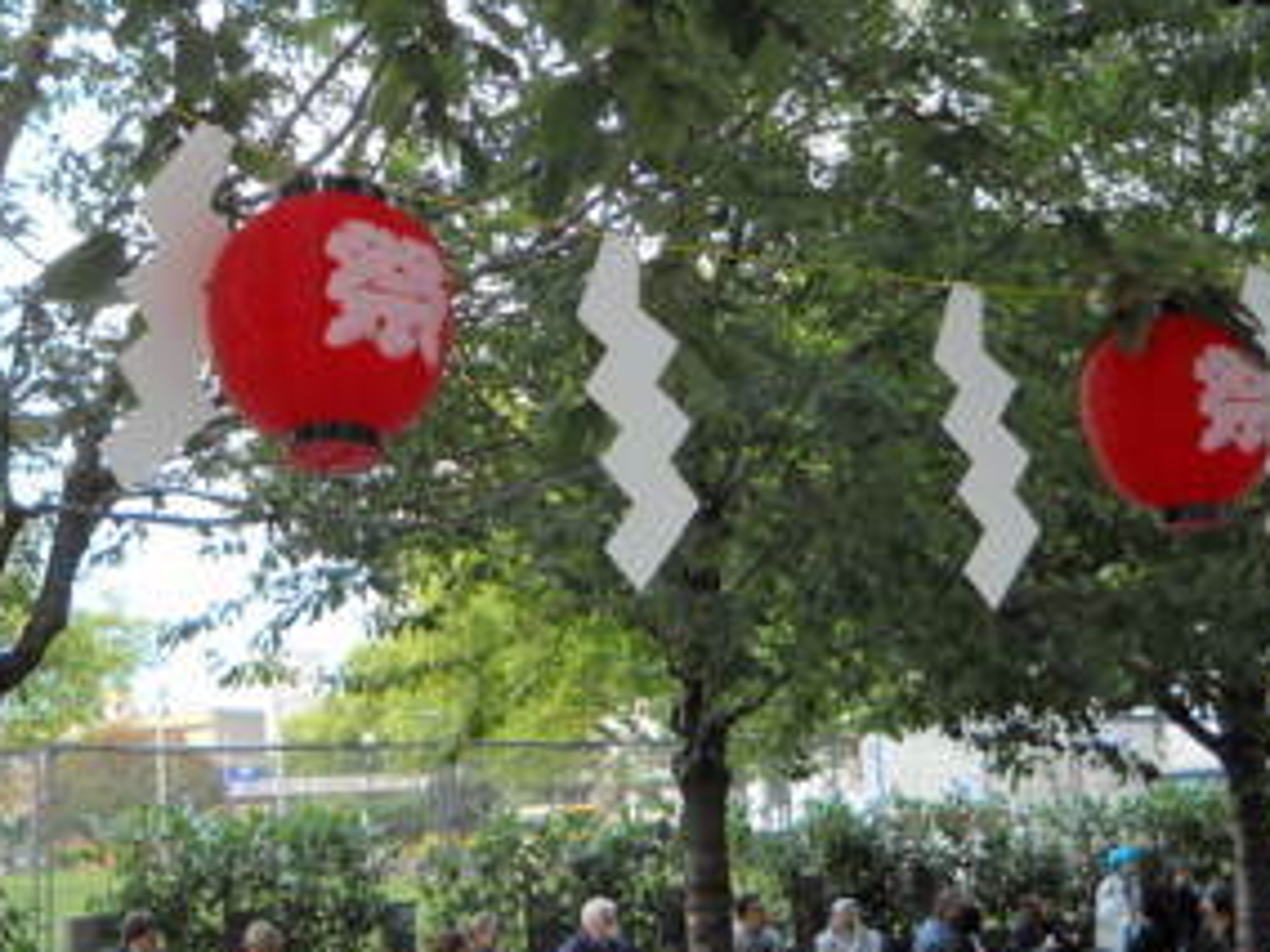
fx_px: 2385
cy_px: 344
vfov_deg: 22.5
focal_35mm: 65
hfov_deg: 29.4
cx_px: 335
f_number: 3.1
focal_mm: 6.72
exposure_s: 1/91
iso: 64
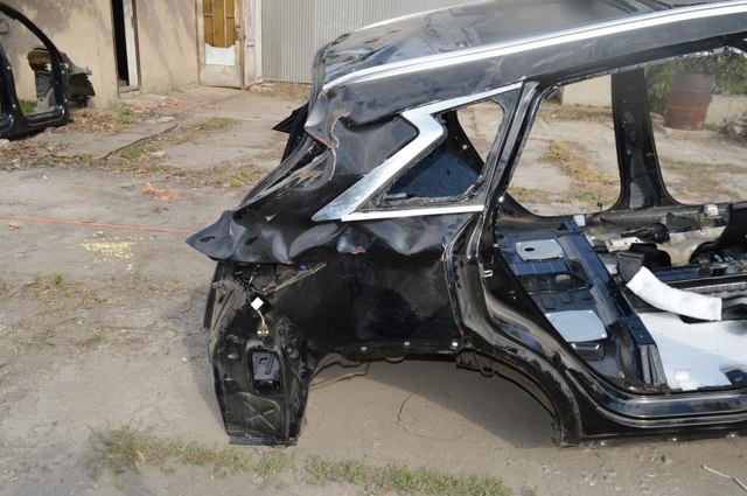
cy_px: 248
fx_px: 560
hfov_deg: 67.4
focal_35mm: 27
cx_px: 374
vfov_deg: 47.8
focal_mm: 18
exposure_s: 1/100
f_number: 8
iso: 100
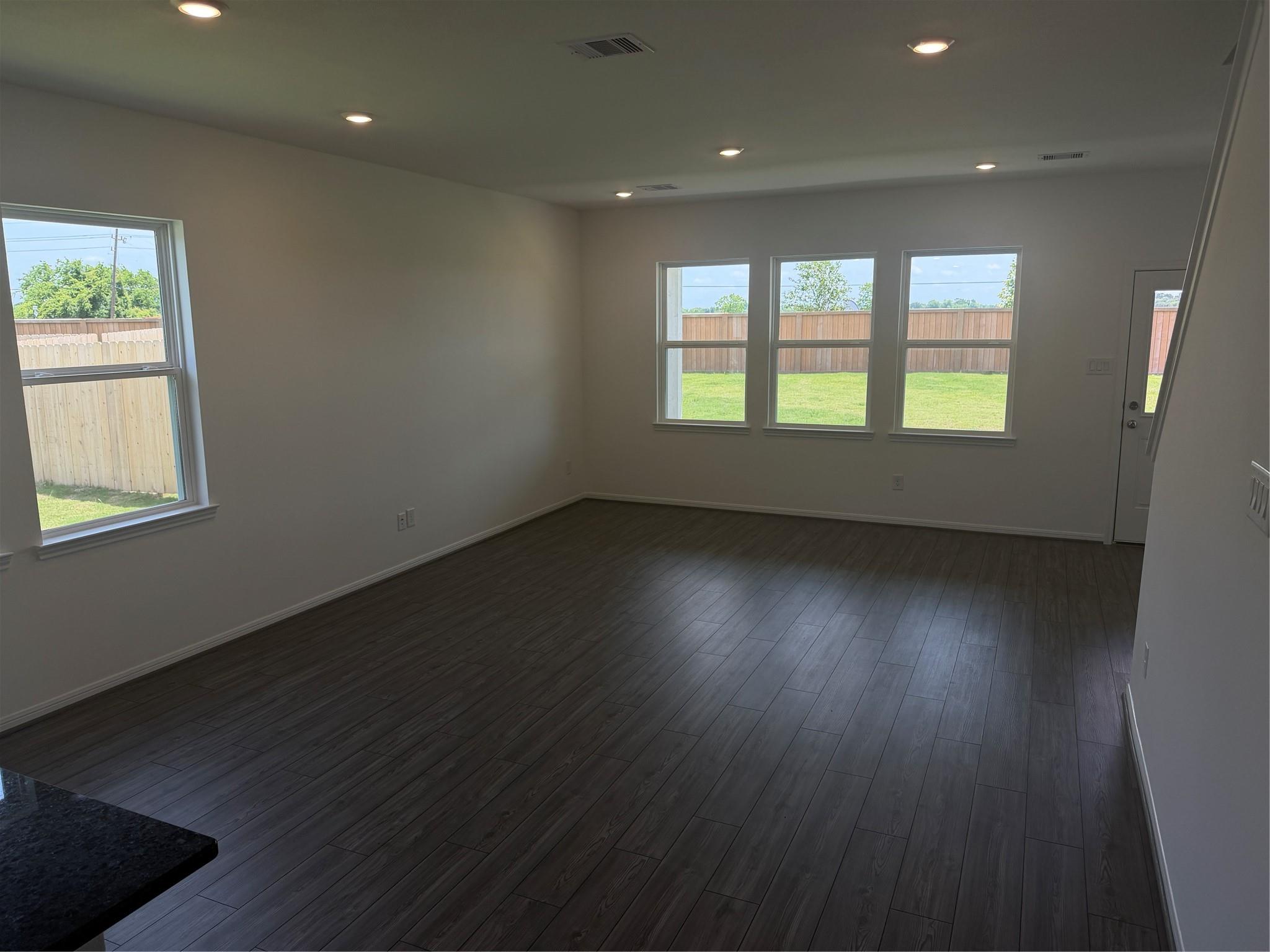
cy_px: 476
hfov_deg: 71.6
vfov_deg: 56.8
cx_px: 635
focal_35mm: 24
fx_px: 881
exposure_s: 1/571
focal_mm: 6.76
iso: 100
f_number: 1.78
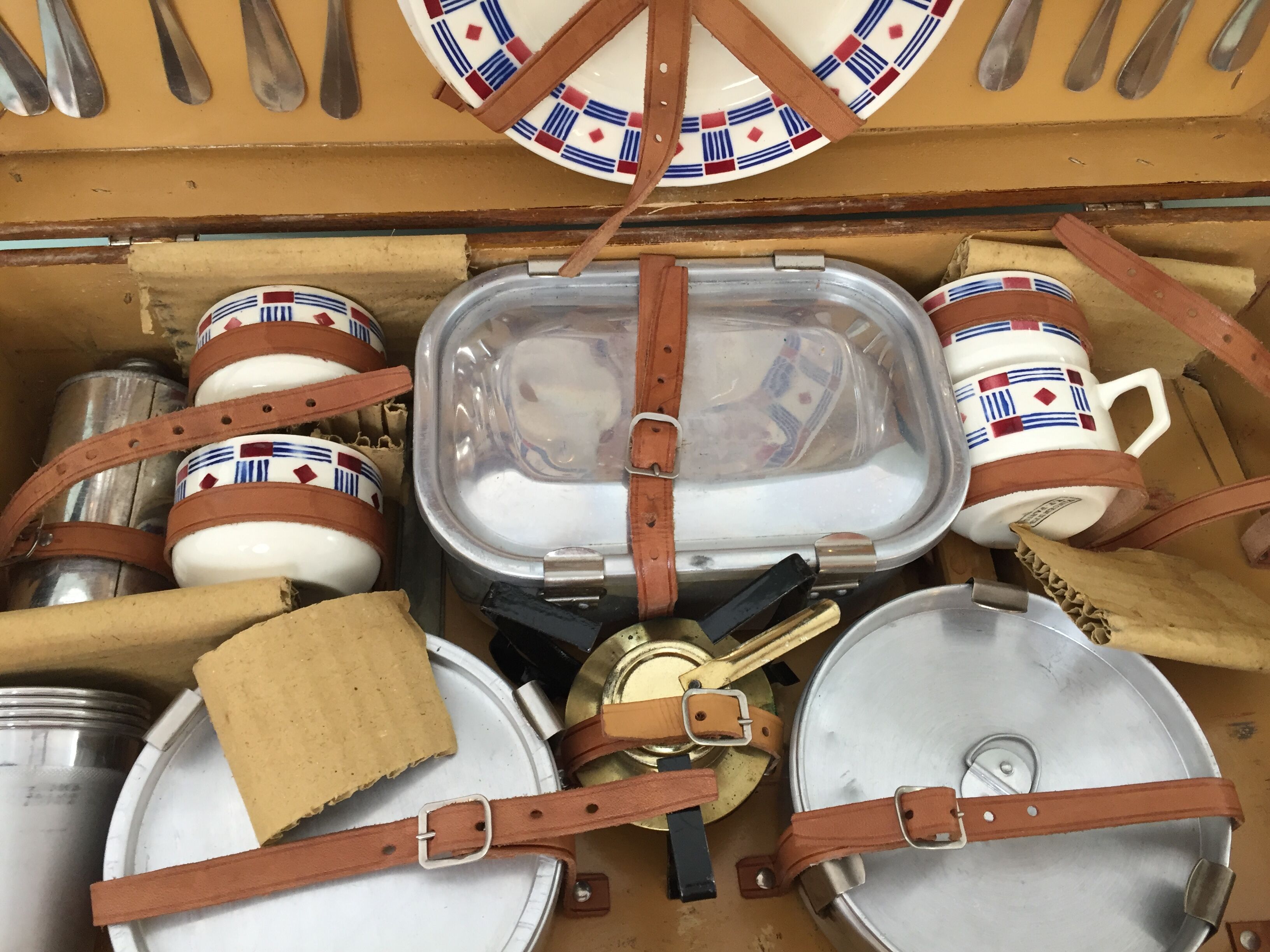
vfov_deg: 48.2
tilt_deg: -58.1
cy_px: 476
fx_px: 1064
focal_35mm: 29
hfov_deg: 61.7
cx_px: 635
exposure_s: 1/33
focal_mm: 4.15
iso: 125
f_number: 2.2
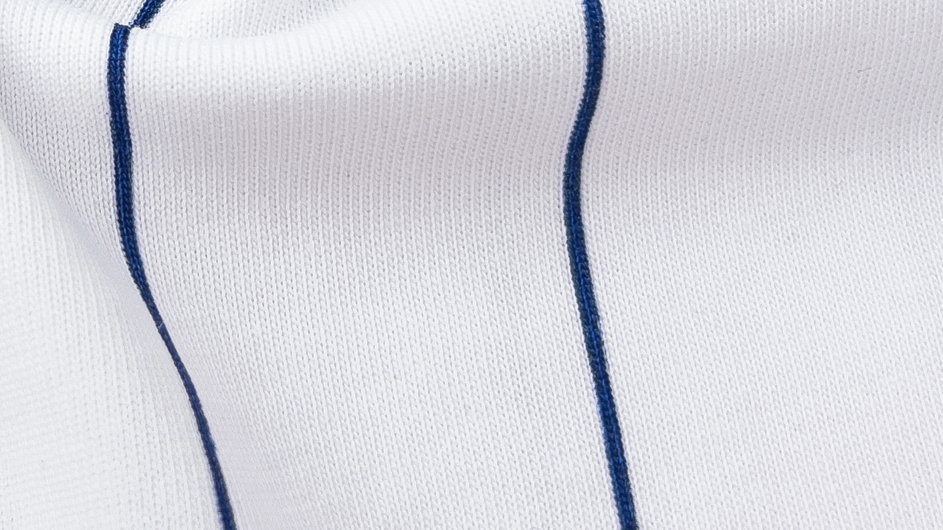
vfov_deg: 14.5
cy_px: -92
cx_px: -52
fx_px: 2025
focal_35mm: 81
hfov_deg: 24.7
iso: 32
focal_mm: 5.7
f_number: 1.5
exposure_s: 1/100
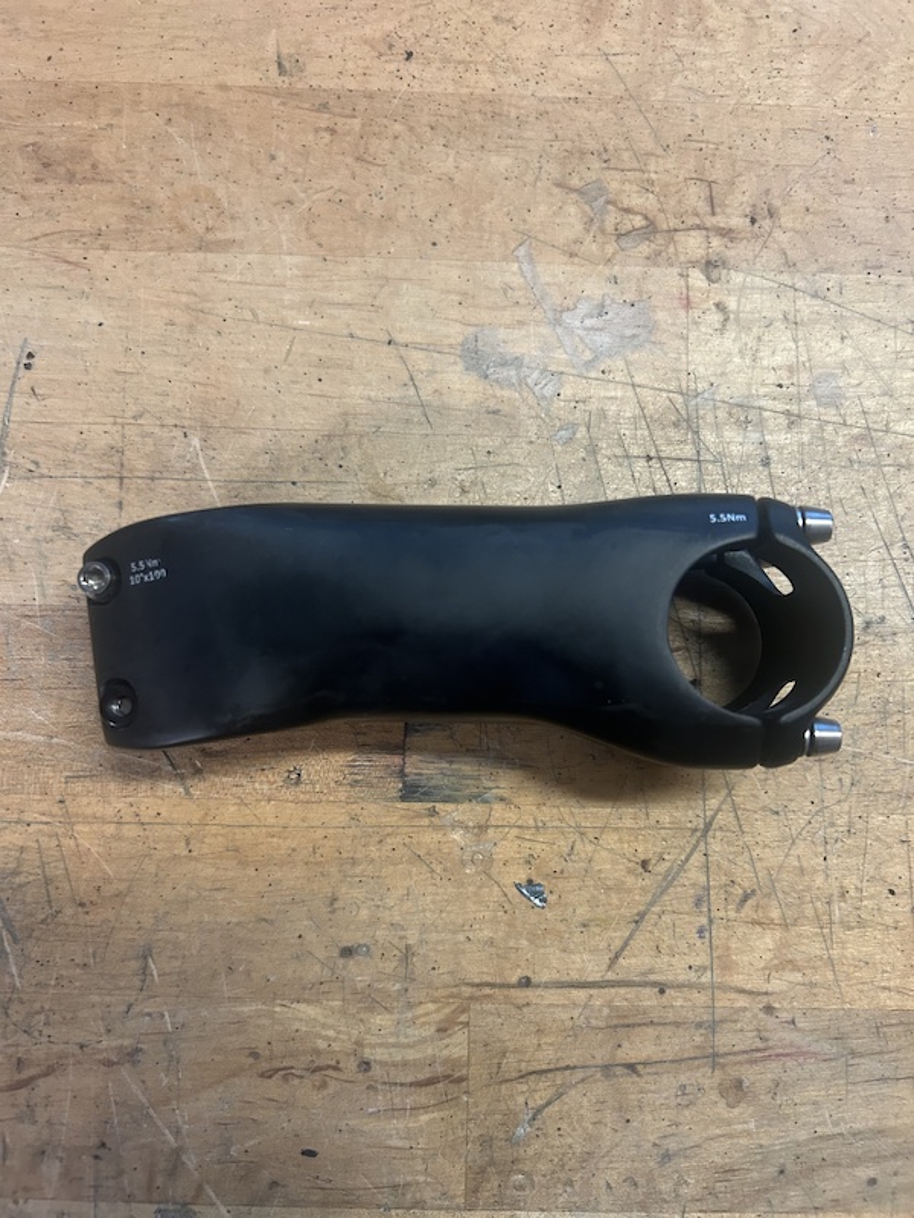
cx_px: 457
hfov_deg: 53.1
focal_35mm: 26
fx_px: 915
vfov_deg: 67.3
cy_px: 609
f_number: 1.5
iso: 250
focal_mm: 5.7
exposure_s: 1/60
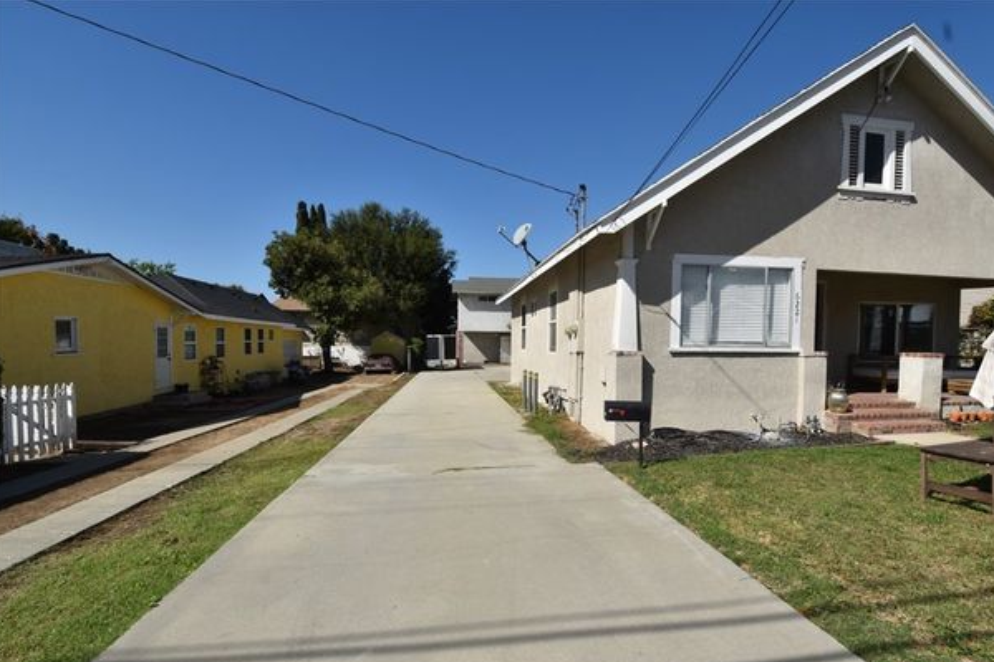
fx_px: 442
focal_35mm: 16
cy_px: 352
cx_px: 522
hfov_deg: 96.7
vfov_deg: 73.7
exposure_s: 1/200
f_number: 11
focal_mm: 10
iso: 100
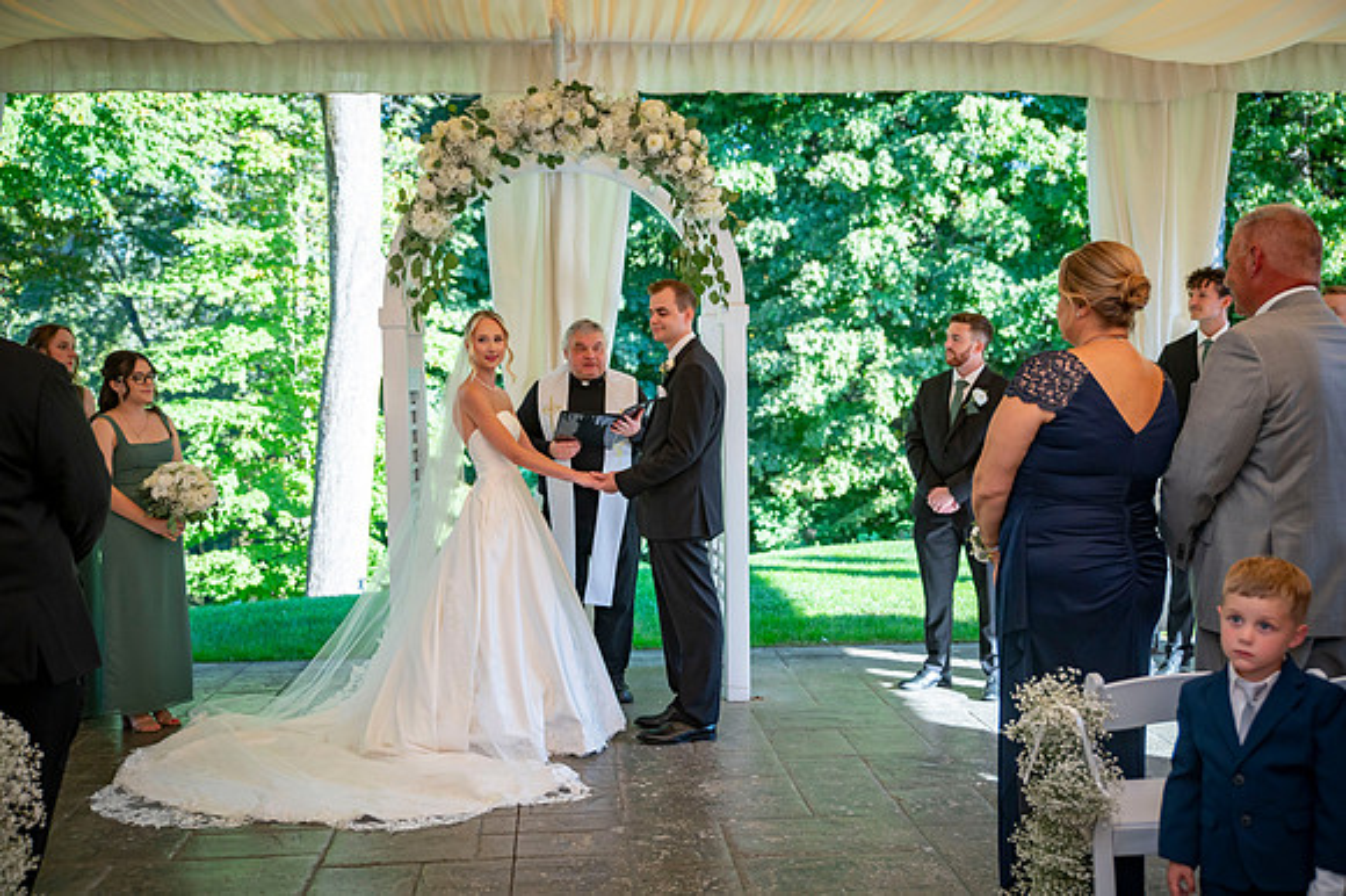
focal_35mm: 41
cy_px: 448
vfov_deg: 32.6
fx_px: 1534
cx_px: 673
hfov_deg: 47.4
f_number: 2.8
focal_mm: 40
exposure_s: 1/1250
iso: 800
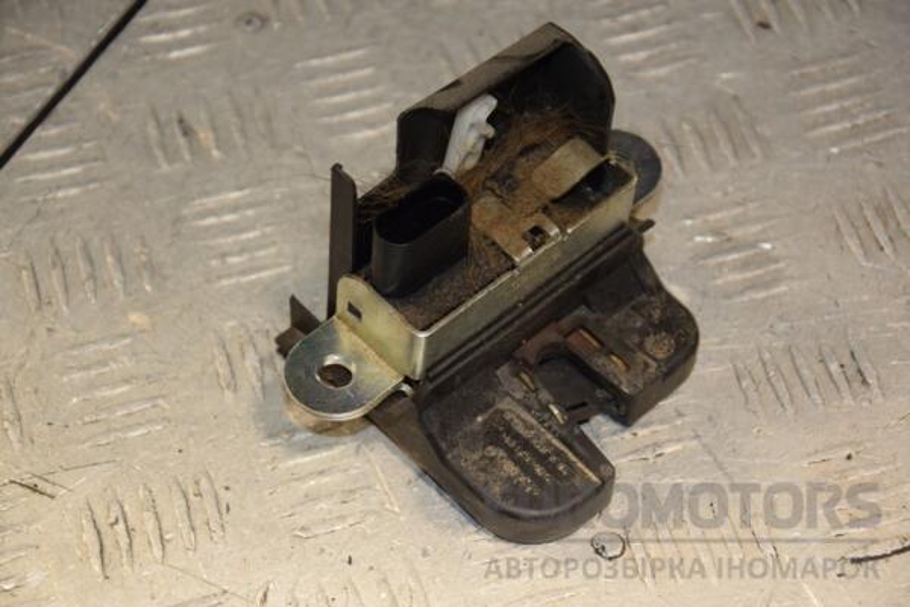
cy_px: 304
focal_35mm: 120
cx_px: 455
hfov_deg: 17.1
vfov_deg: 11.4
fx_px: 3033
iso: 800
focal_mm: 80
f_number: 5.6
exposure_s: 1/200
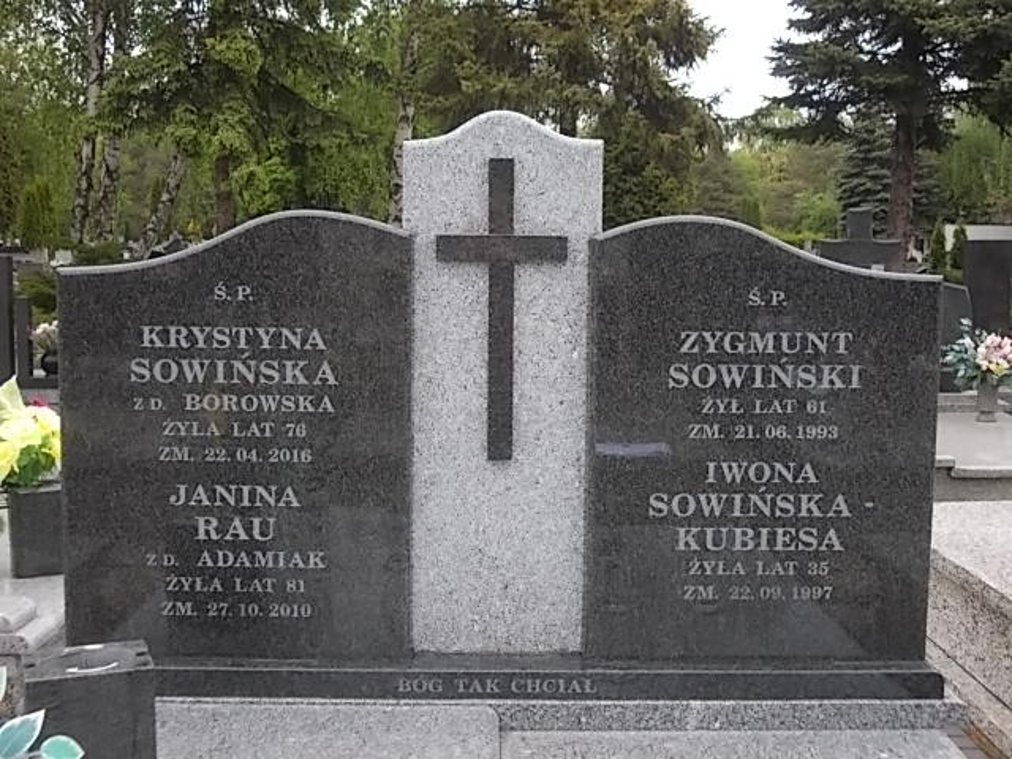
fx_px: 1257
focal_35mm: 43
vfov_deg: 33.6
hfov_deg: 43.9
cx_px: 506
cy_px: 380
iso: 80
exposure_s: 1/50
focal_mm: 6.1
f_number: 3.3
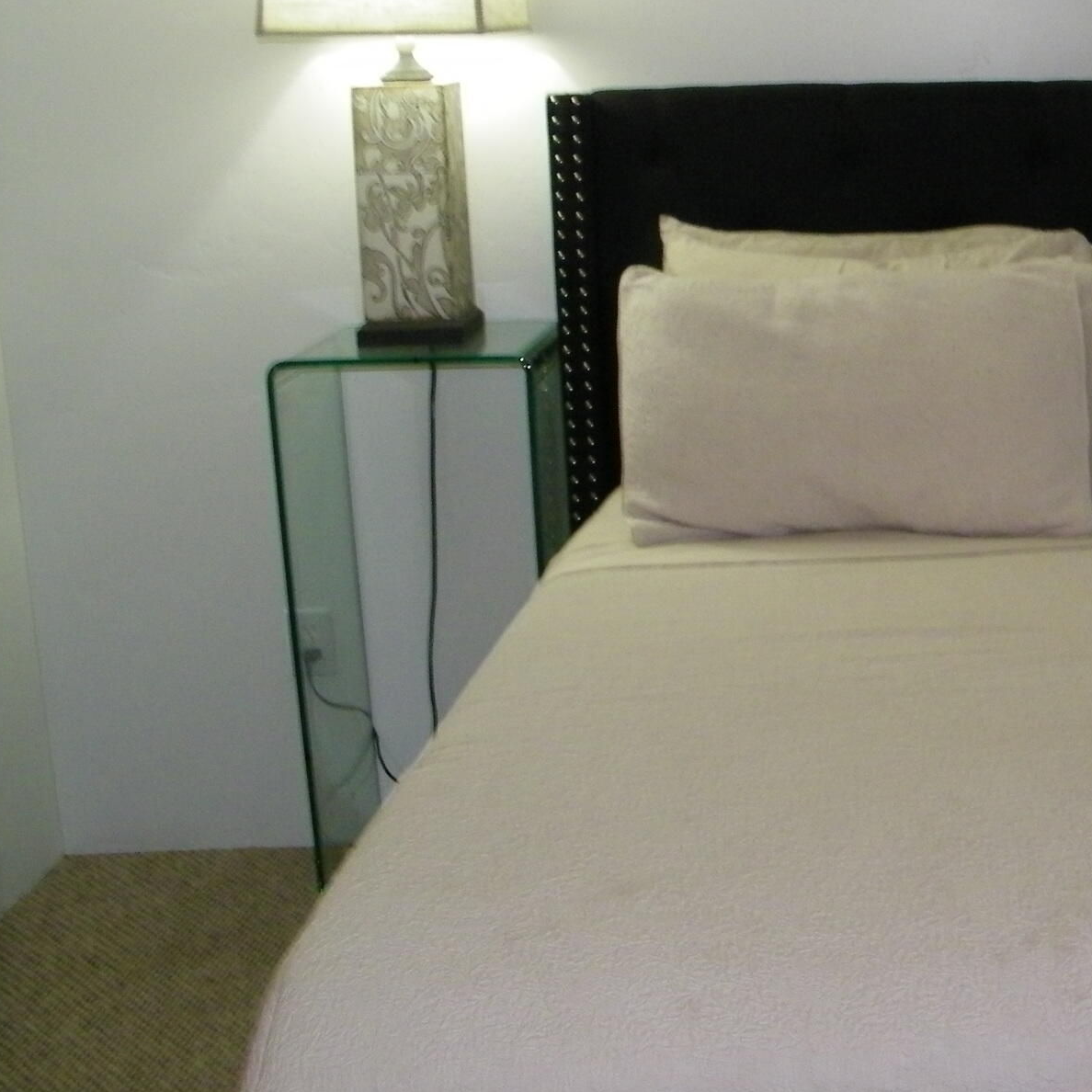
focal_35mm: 54
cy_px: 348
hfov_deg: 29.0
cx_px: 1165
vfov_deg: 31.3
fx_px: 1927
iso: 200
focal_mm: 5
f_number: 3.5
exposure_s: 1/30
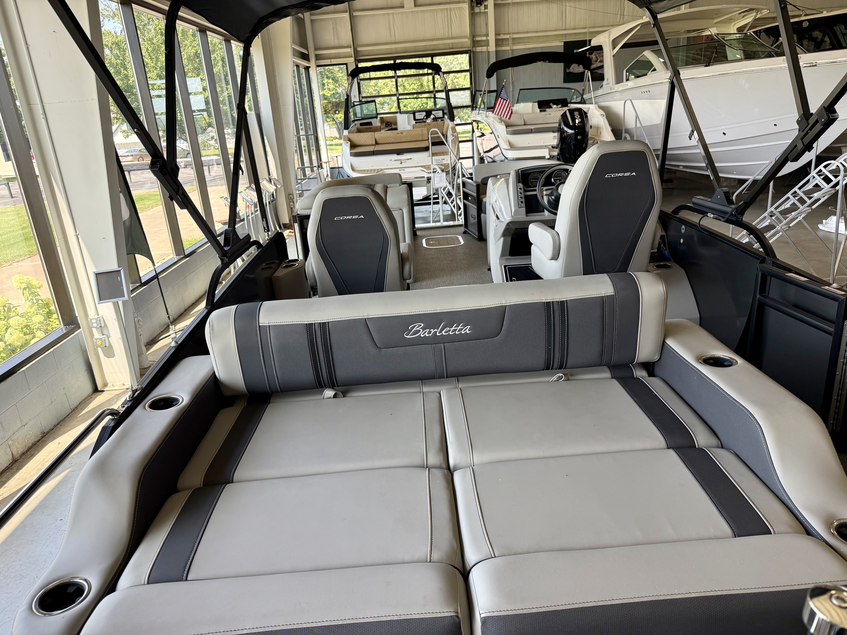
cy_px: 318
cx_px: 424
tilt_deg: -18.7
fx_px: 587
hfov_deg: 71.6
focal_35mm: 24
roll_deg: +4.9
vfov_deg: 56.8
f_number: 1.78
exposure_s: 1/305
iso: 100
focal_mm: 6.76
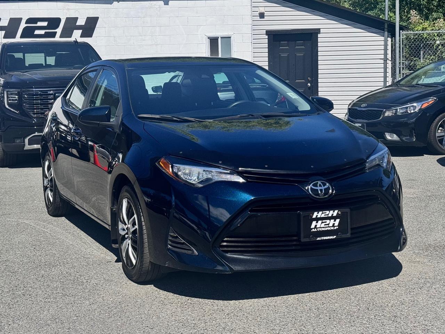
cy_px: 167
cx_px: 222
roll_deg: -0.5
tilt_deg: -4.7
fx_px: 617
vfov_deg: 30.3
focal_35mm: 48
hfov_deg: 39.7
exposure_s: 1/5848
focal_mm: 6.76
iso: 64
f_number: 1.78
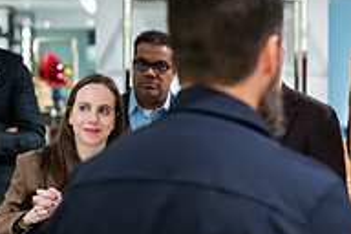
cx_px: 346
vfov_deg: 6.4
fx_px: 2086
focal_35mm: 214
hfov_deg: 9.6
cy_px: 137
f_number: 3.2
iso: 640
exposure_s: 1/160
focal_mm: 70
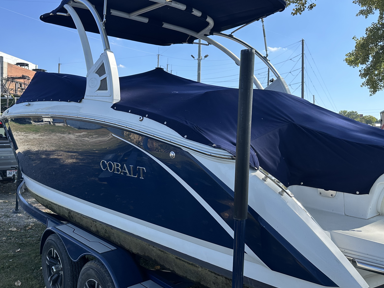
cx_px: 146
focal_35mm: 31
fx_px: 344
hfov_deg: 57.7
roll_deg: -0.3
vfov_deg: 45.4
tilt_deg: -0.5
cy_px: 132
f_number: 1.78
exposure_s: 1/2410
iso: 80
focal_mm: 6.86
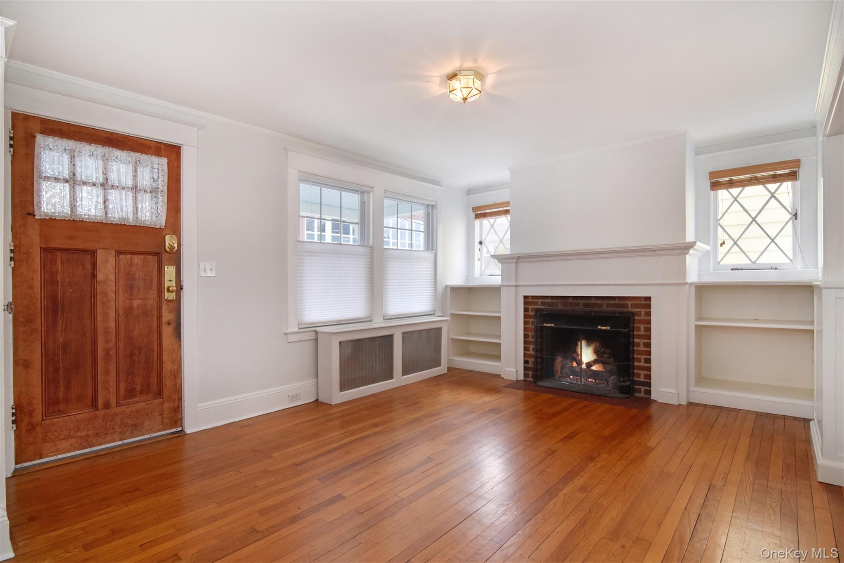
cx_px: 422
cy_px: 282
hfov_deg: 95.0
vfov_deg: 72.0
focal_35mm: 16
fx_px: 387
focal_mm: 11
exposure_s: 1/50
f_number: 8
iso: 640
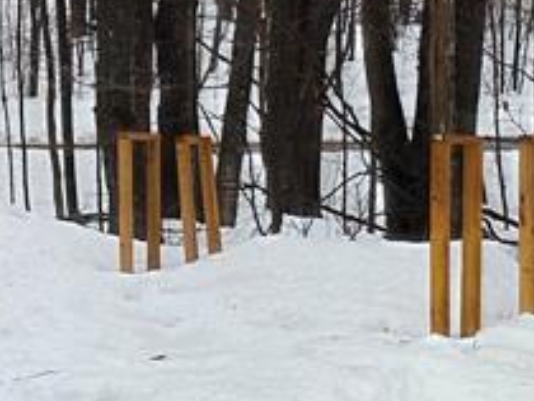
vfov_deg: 13.1
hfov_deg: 16.4
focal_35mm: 112
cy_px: 3
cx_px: -191
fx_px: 1730
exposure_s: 1/120
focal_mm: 6.3
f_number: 1.7
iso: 200
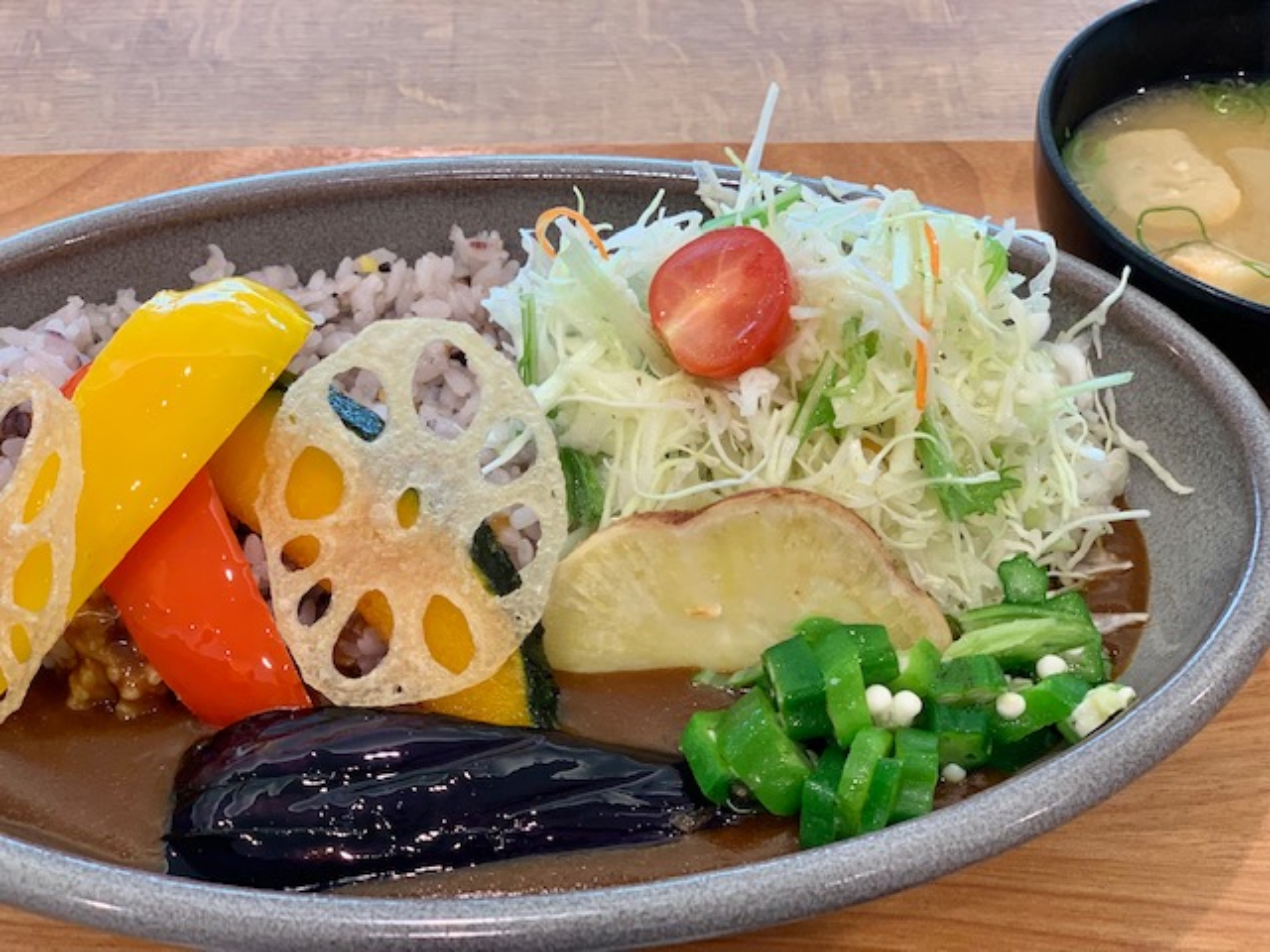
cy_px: 476
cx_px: 635
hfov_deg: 36.8
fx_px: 1908
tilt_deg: -47.0
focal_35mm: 52
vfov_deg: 28.0
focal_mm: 6
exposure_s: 1/60
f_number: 2.4
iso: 80
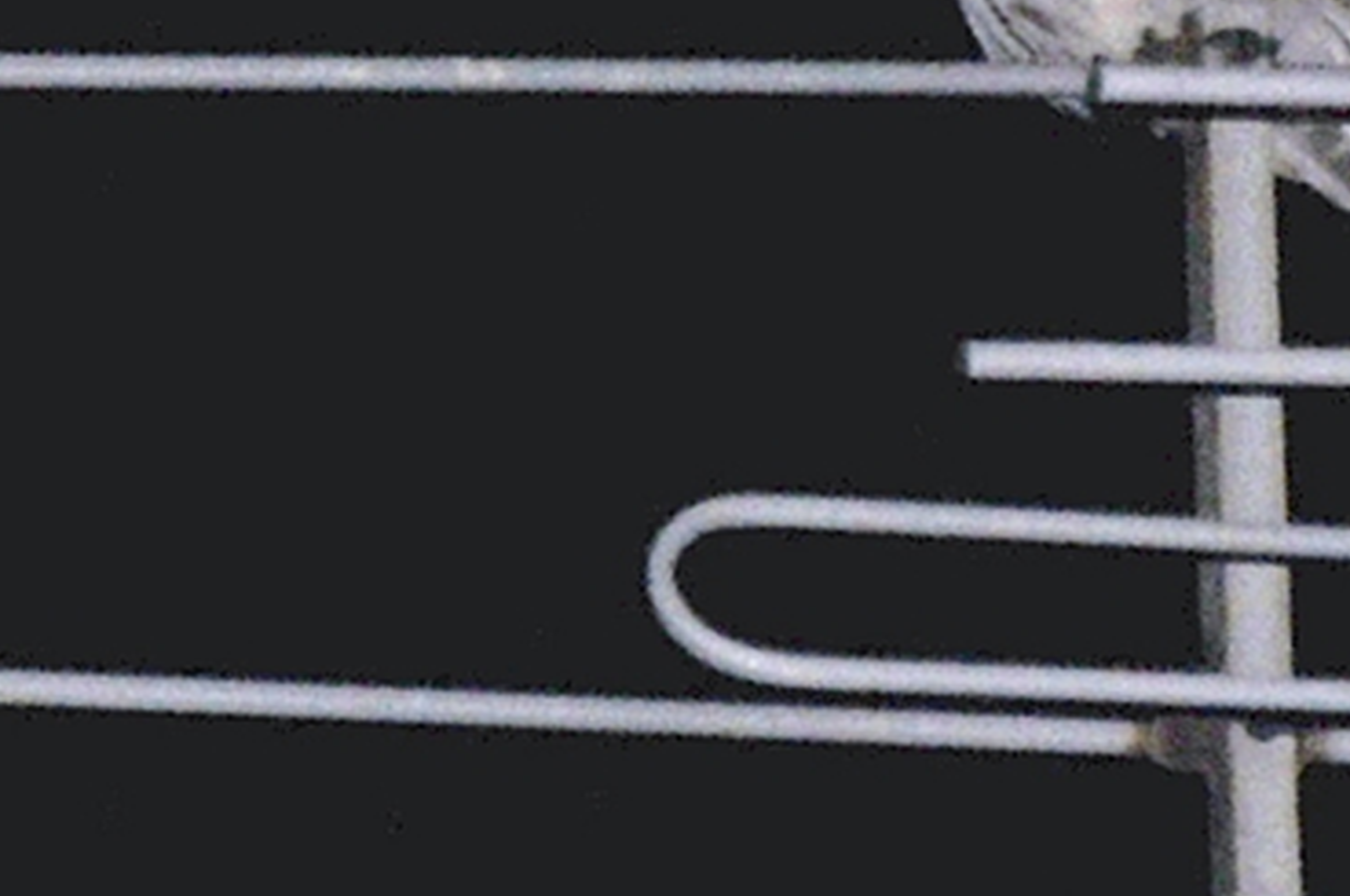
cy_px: 113
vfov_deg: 3.2
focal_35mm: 422
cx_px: 395
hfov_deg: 4.9
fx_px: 15817
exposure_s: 1/60
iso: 200
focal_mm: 105
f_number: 5.6
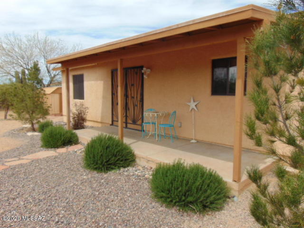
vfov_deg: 54.9
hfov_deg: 69.4
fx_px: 220
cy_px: 114
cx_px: 152
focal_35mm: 25
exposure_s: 1/200
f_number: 7.7
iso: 80
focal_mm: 4.5
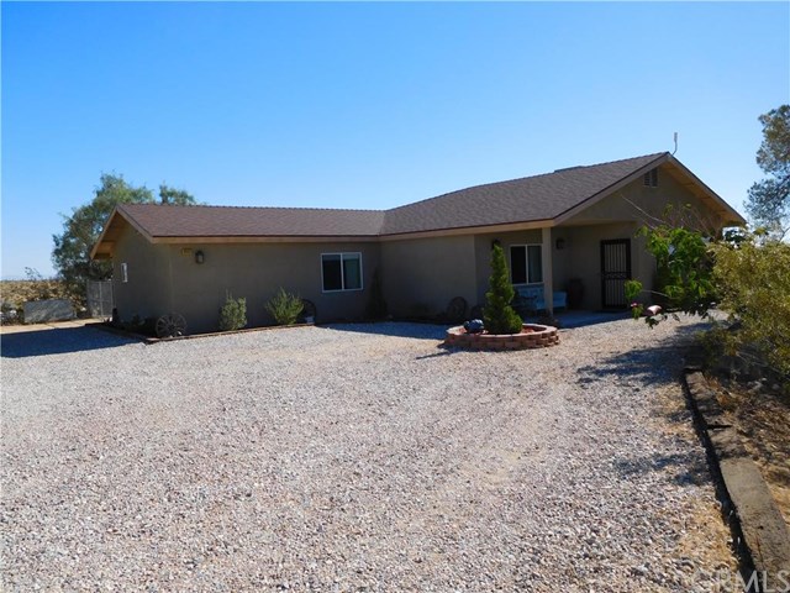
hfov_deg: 69.4
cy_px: 296
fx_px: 571
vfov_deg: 54.9
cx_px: 395
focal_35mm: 25
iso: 125
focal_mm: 4.5
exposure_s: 1/1250
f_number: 3.4
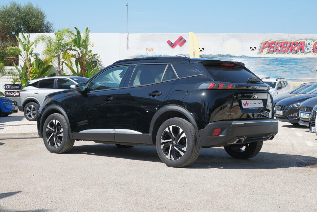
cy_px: 106
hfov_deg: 31.9
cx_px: 158
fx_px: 555
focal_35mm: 63
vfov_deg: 21.6
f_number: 9
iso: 160
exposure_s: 1/200
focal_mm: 42
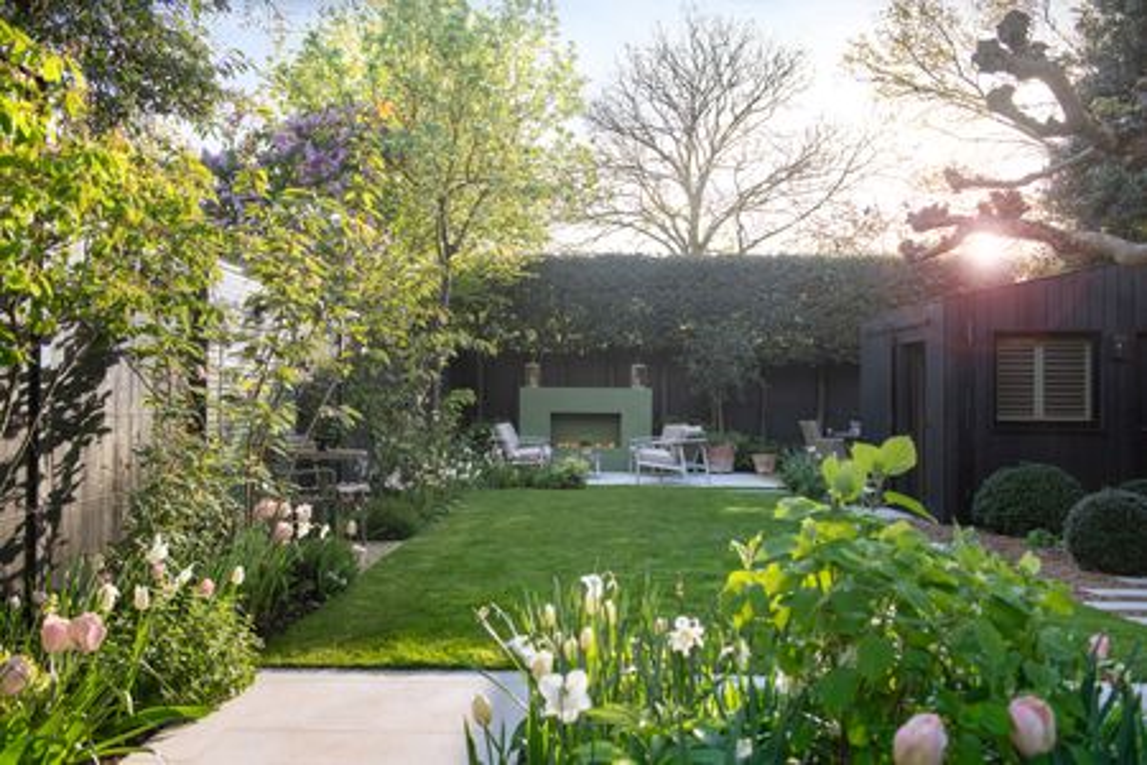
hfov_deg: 58.7
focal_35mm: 32
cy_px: 382
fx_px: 1019
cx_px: 574
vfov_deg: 41.1
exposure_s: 1/400
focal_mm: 32
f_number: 5
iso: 500
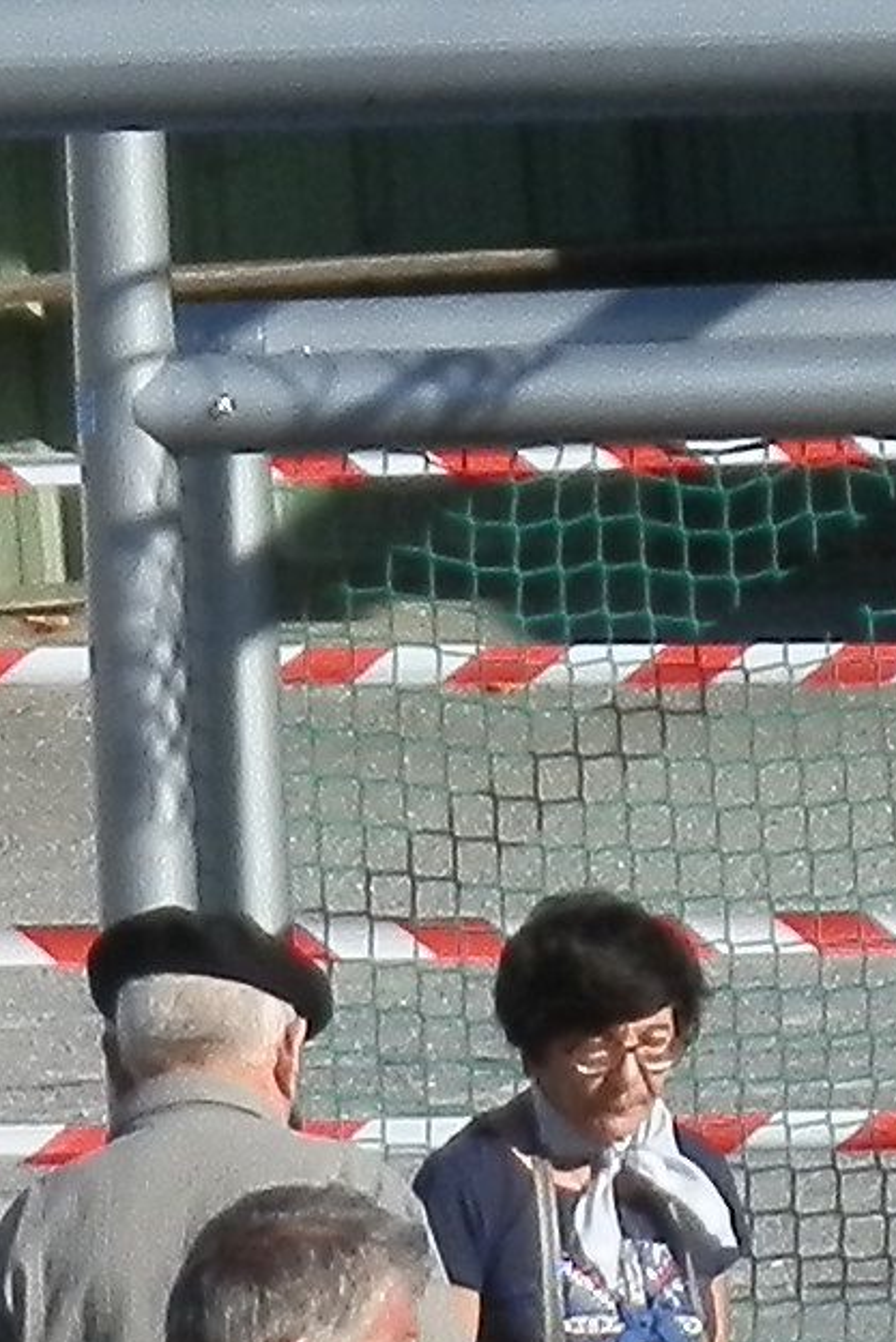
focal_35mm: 1434
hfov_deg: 1.0
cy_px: 2933
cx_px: -1412
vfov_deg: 1.4
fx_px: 53502
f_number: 4.2
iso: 64
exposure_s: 1/640
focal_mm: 36.07
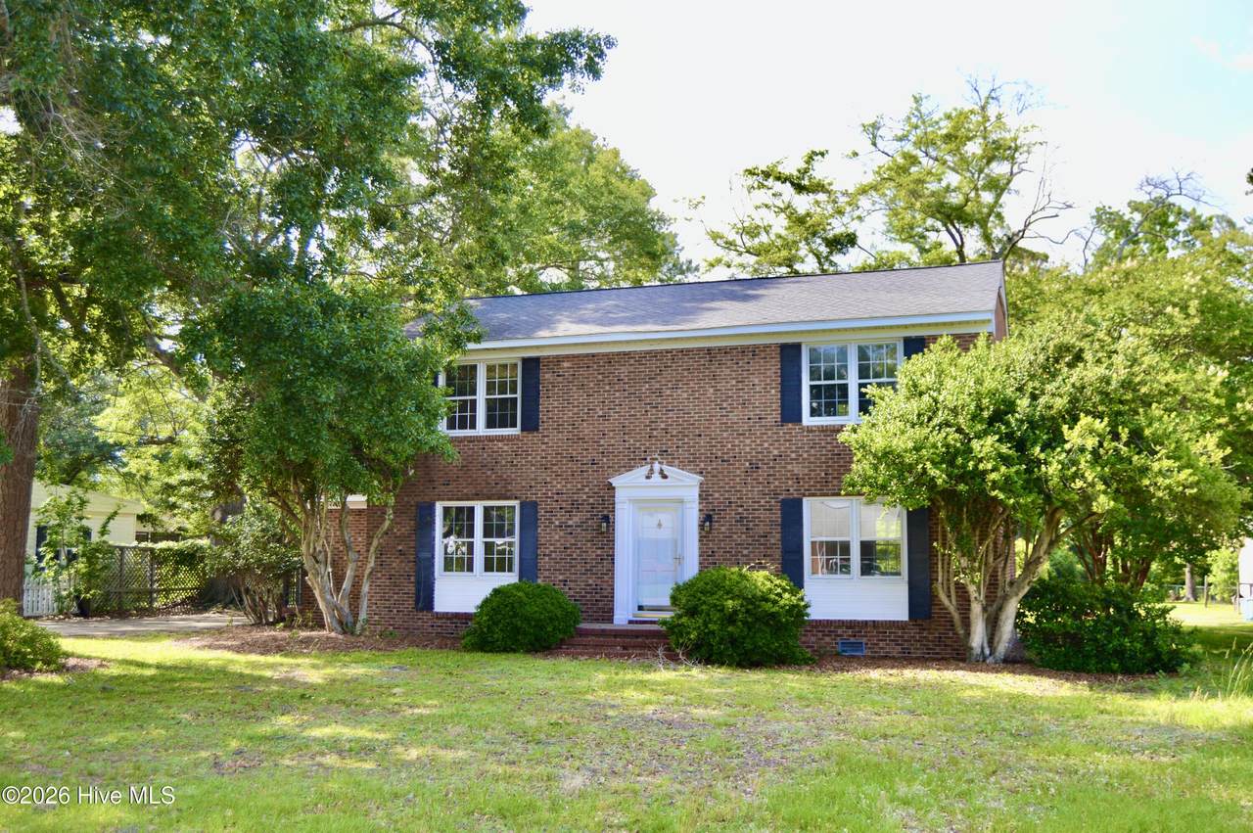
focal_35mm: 34
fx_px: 1200
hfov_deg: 55.1
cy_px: 416
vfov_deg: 38.3
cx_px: 626
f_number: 4
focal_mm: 23
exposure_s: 1/200
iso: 100
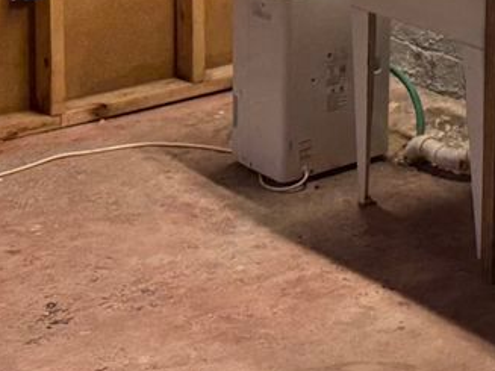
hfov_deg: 17.2
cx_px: 574
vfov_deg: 12.8
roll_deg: -0.8
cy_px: -186
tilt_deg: -7.3
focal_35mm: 110
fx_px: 1572
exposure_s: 1/120
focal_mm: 6.76
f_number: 1.78
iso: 160
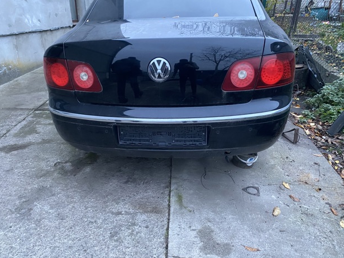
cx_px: 167
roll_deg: -0.6
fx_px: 268
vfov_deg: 51.3
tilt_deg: -24.3
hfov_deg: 65.4
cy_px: 133
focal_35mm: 27
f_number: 1.8
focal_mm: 4.25
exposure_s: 1/40
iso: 500
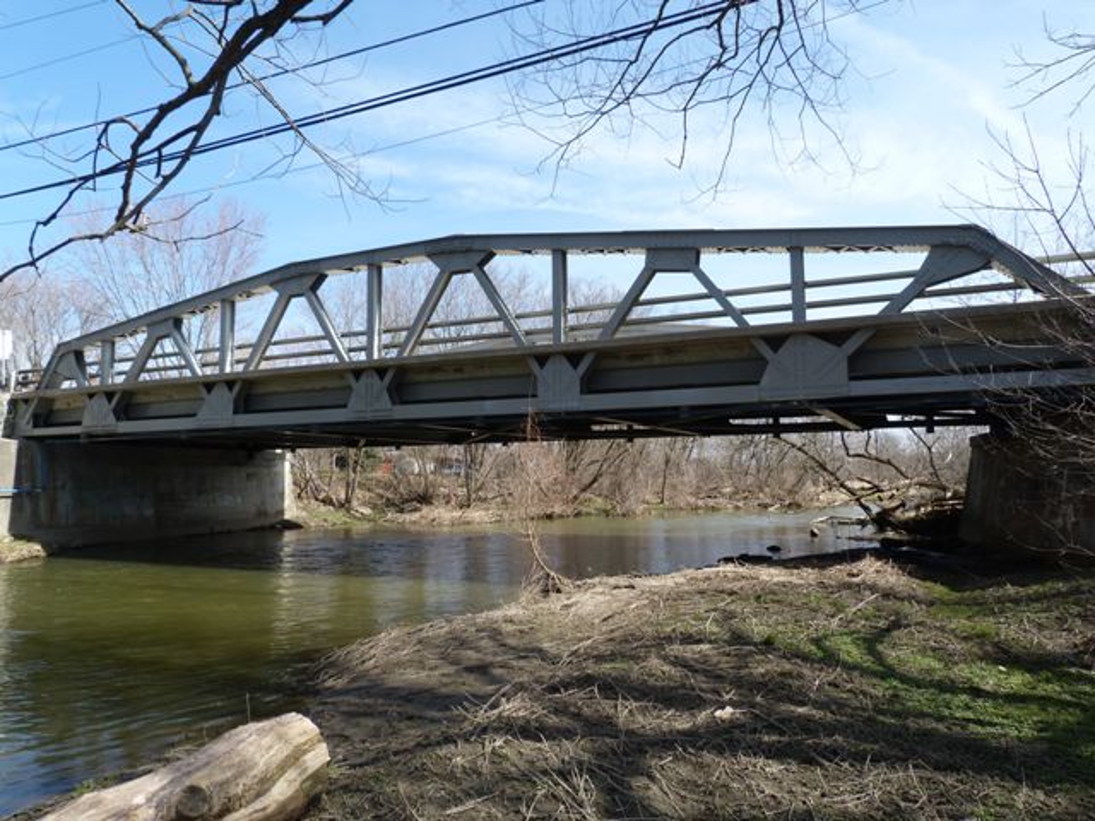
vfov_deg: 54.9
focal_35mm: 25
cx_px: 548
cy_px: 410
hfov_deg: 69.4
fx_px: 791
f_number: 4.5
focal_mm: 4.5
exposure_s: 1/200
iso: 80
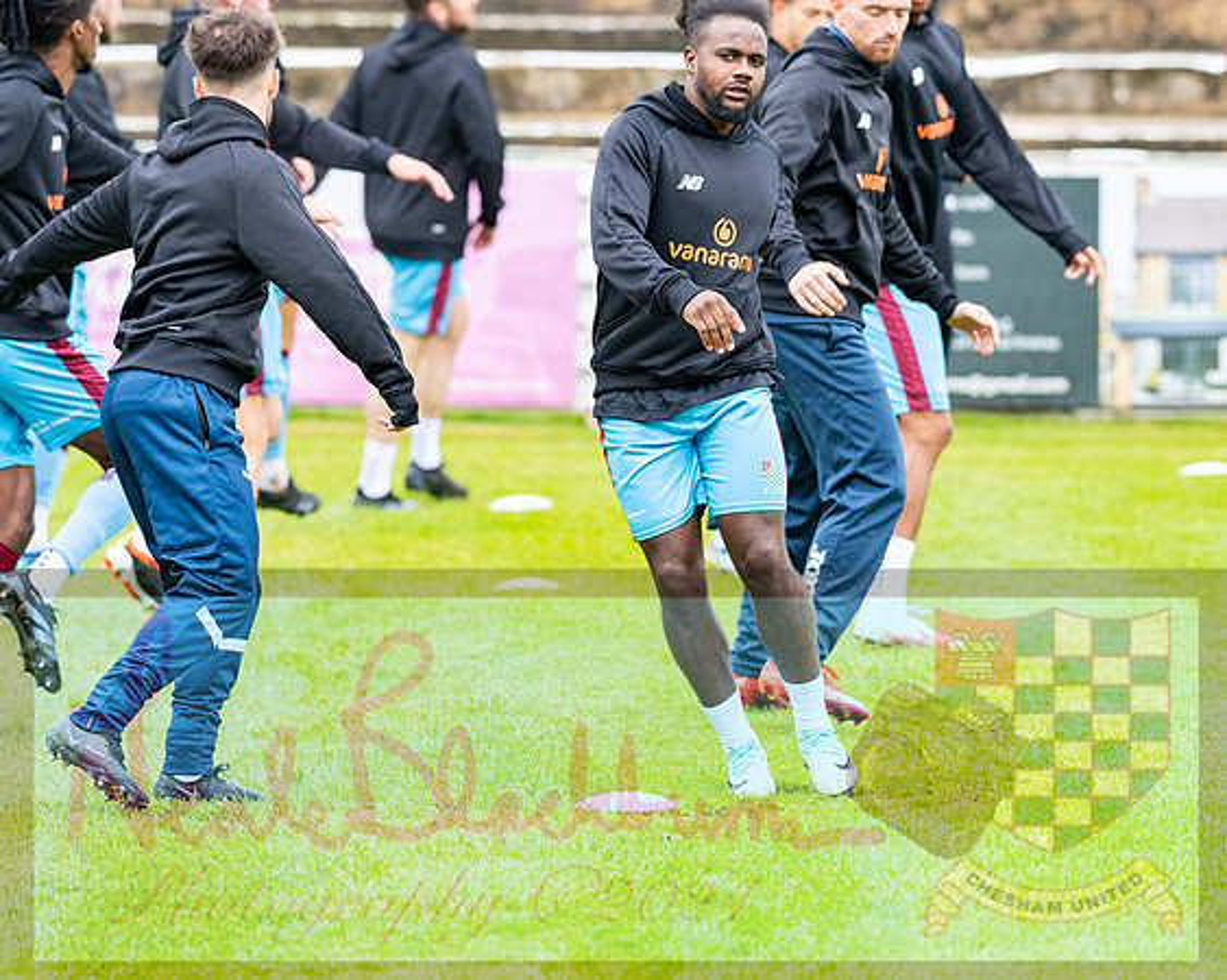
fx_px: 9039
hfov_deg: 7.8
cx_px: 706
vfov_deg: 6.2
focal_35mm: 249
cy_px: 464
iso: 800
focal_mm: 135
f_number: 2.5
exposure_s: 1/2000
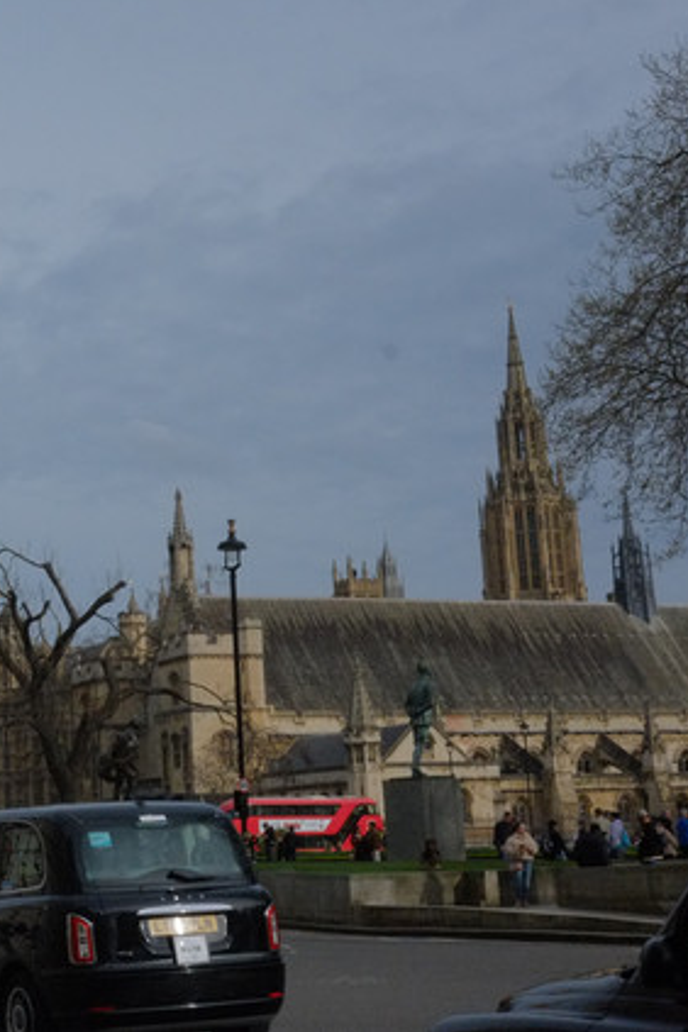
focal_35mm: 62
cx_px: -76
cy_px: 514
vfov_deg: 32.4
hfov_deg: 20.8
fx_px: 1777
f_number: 16
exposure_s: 1/2900
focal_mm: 27
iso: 3200
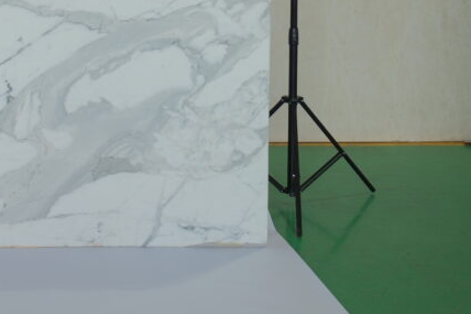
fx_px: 1033
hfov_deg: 24.2
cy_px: -33
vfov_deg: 16.7
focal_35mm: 79
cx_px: -33
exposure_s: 1/100
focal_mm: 21.9
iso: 400
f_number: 4
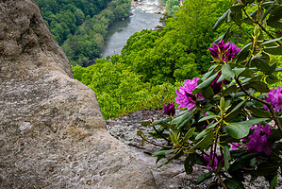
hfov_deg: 26.1
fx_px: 604
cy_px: 11
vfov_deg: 17.4
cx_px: 192
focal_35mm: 77
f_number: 13
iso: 200
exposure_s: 1/160
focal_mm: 26.5
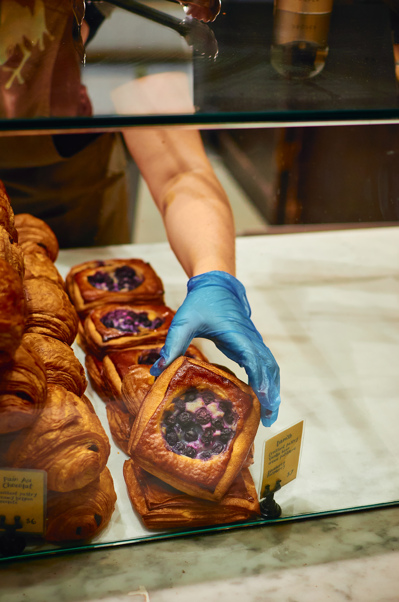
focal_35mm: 52
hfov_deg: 25.6
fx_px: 877
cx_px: 200
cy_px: 301
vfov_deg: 37.9
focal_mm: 35
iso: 640
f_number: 2.5
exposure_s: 1/320
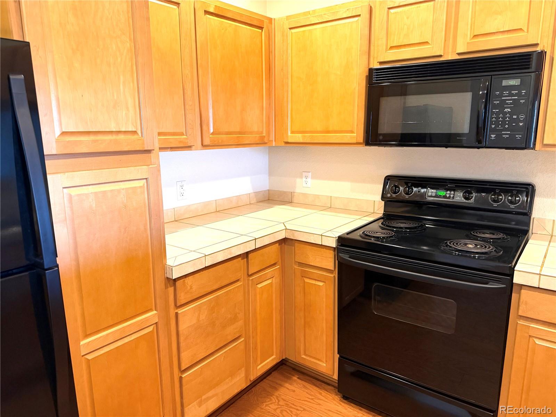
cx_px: 278
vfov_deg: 56.8
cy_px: 208
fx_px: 385
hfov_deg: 71.6
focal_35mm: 24
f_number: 1.78
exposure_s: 1/60
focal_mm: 6.76
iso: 400
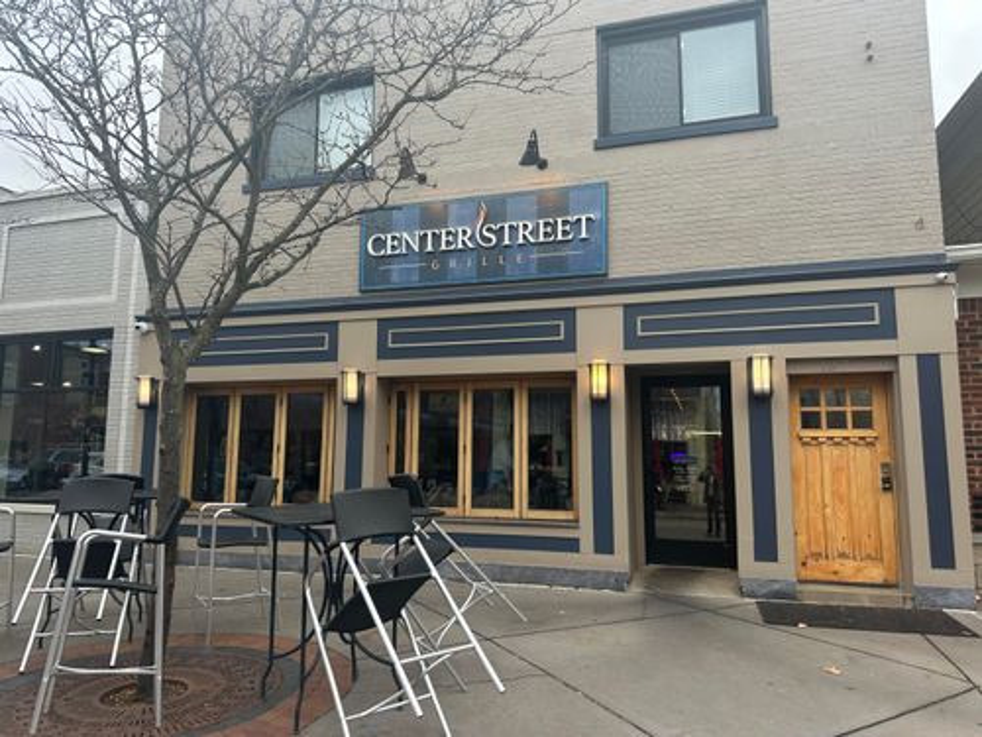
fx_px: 681
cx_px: 491
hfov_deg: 71.6
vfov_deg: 56.8
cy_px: 368
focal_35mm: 24
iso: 64
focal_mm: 6.86
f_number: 1.78
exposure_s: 1/132
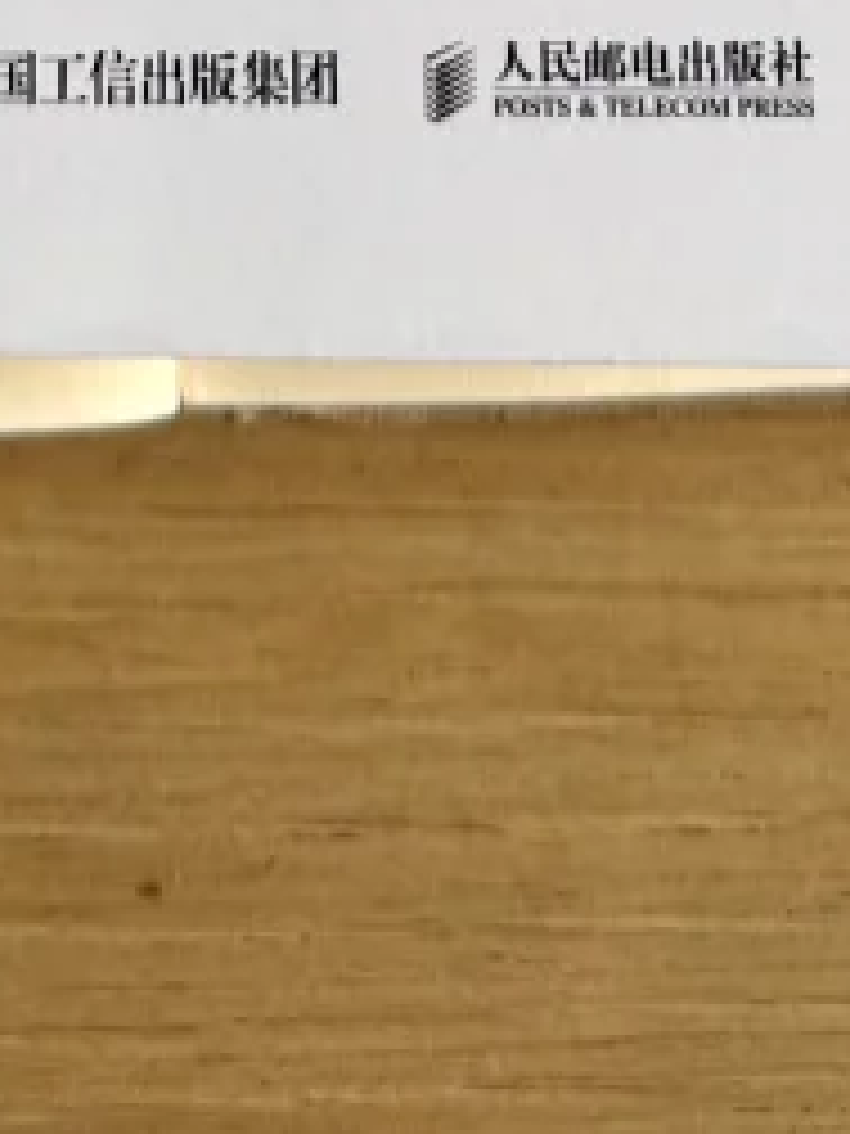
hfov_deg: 10.8
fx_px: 4485
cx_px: 405
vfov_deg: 11.4
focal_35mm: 137
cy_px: -1737
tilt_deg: -79.0
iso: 80
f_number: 1.78
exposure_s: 1/121
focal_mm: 6.76
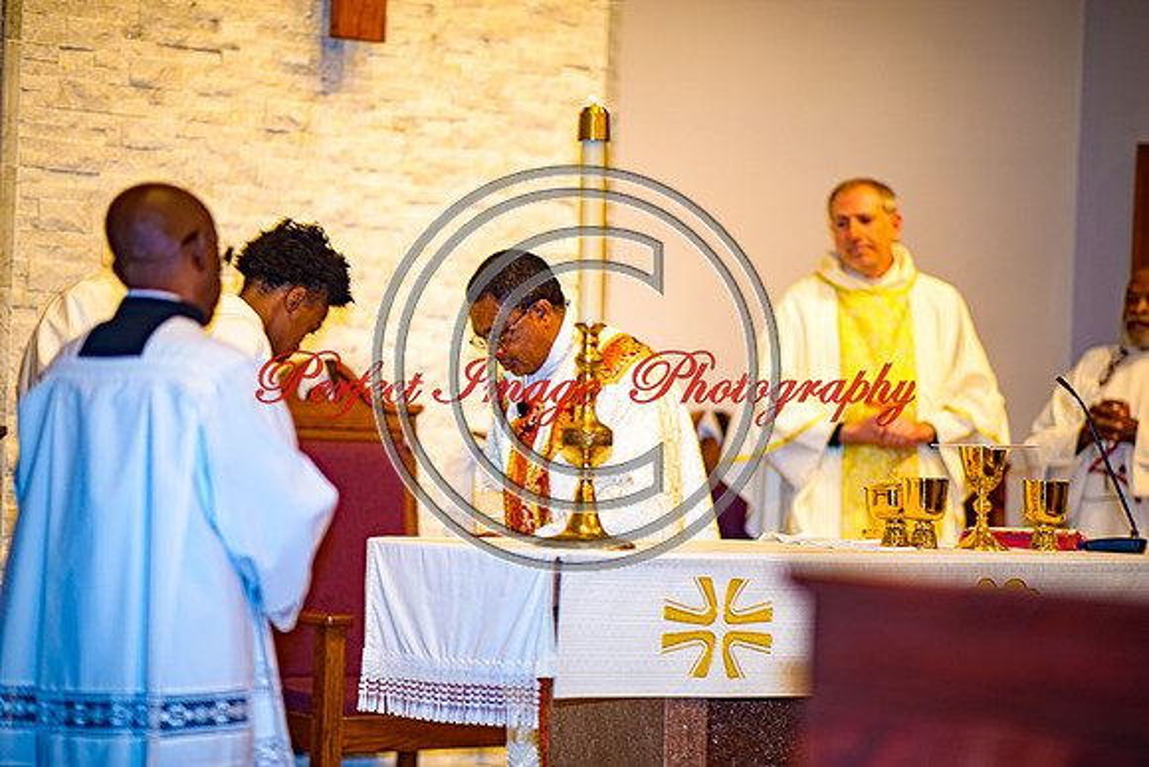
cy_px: 384
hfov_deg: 19.5
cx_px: 574
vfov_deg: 13.0
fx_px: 3352
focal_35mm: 105
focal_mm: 105
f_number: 1.4
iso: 100
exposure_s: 1/100
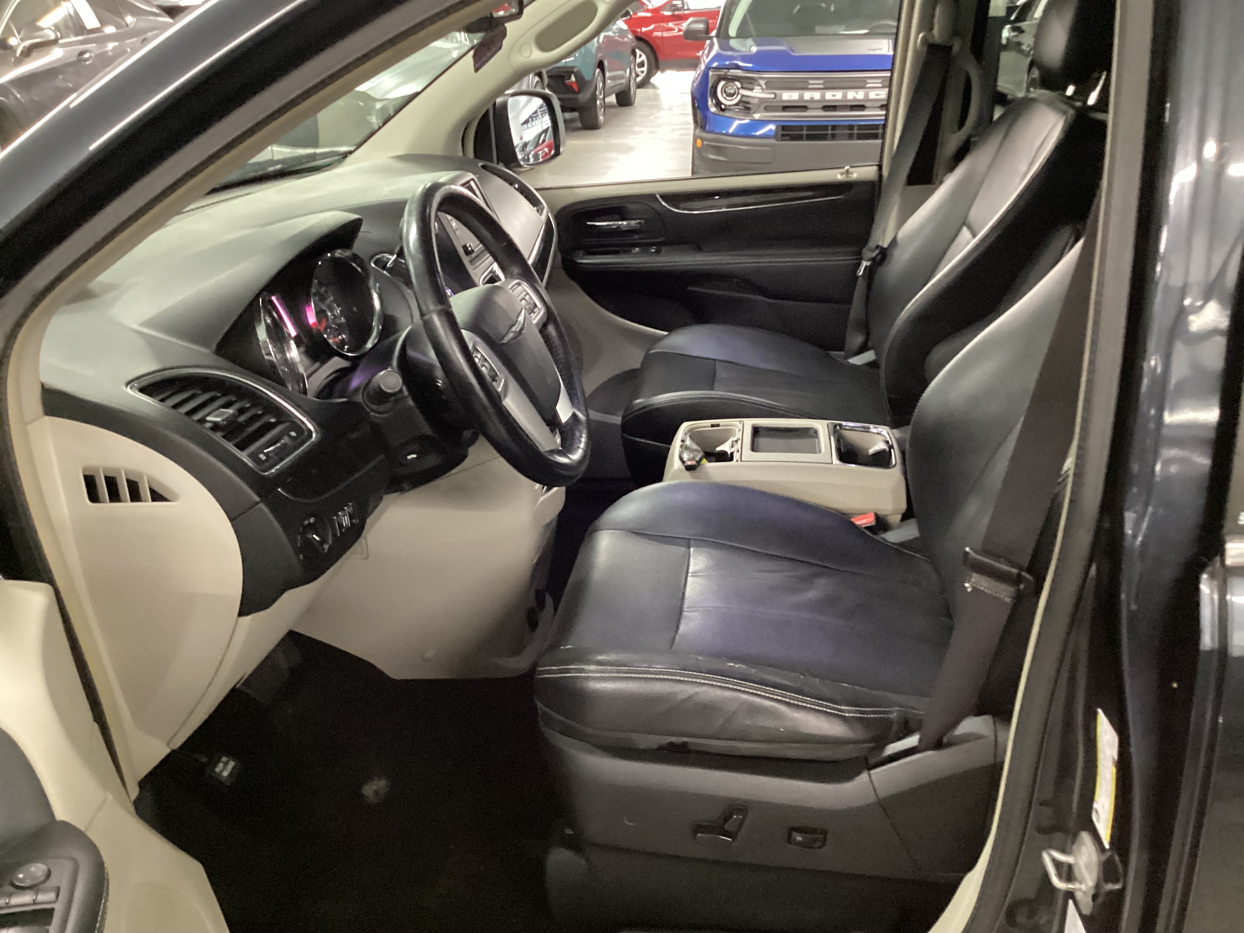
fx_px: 1114
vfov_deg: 45.4
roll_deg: +0.2
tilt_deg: -24.9
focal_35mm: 31
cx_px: 622
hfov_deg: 58.4
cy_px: 466
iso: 640
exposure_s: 1/20
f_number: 2.4
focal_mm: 3.3
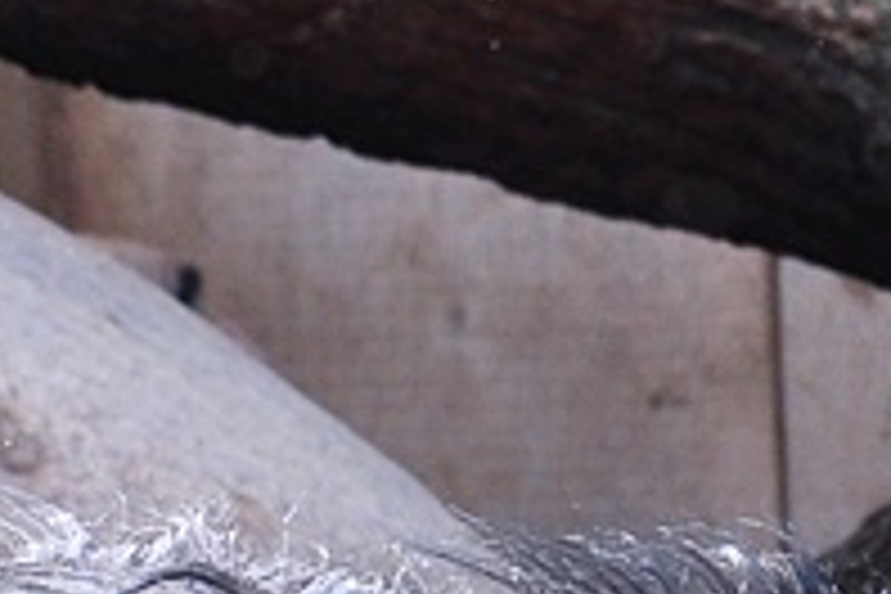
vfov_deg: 1.0
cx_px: 1408
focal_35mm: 1393
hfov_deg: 1.5
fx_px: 34474
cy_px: 896
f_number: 7.1
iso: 320
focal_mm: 180
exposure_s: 1/320
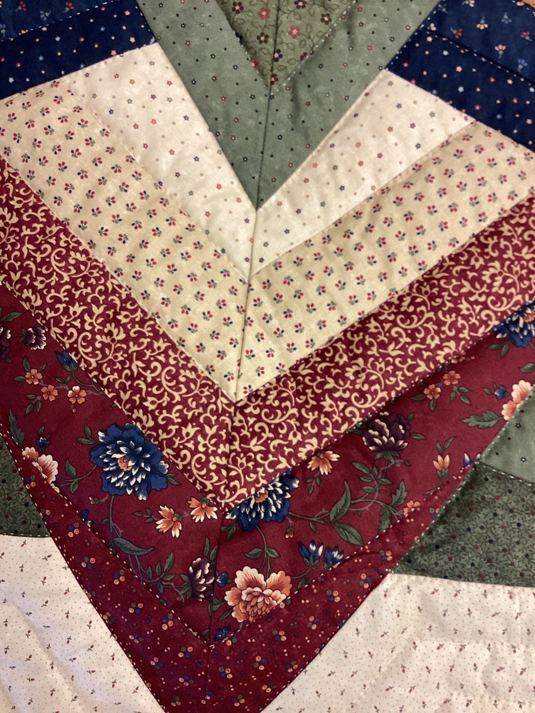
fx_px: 639
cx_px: 268
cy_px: 356
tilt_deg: -87.6
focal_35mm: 31
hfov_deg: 45.4
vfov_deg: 58.4
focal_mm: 3.3
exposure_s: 1/50
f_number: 2.4
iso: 125
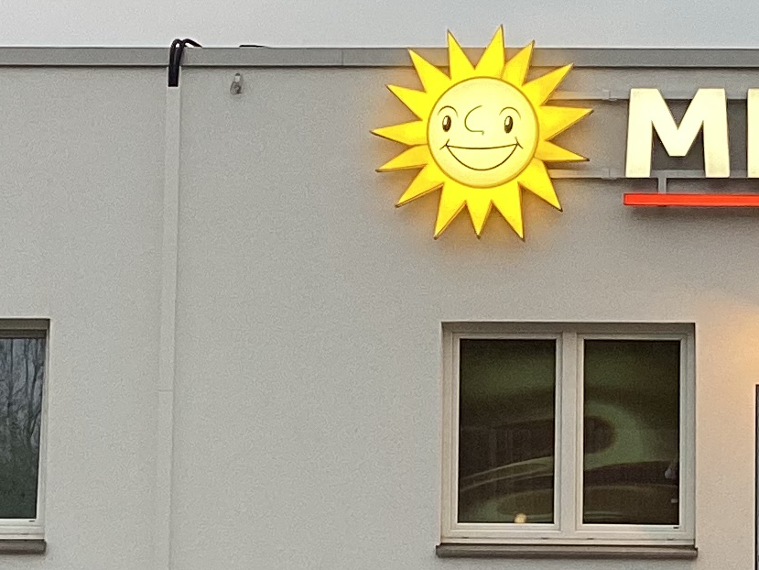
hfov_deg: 16.1
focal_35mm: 122
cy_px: 220
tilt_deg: +4.7
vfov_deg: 12.1
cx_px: 591
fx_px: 2675
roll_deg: +0.3
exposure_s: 1/100
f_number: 2.4
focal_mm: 3.3
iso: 80
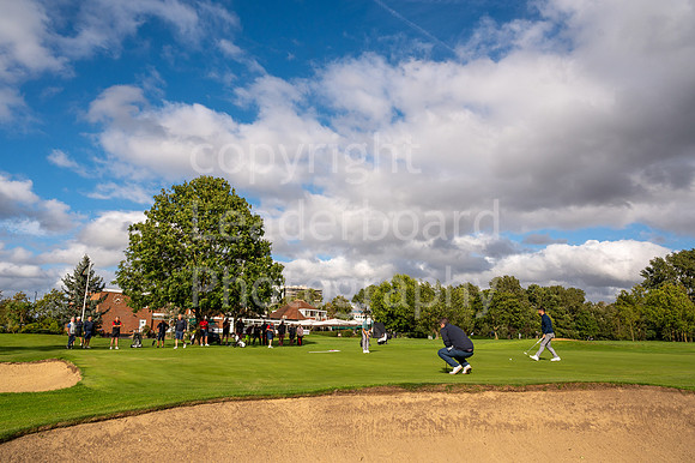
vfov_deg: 51.7
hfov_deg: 72.1
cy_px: 232
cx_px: 348
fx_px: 477
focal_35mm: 25
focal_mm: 24
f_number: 7.1
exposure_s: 1/2000
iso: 320
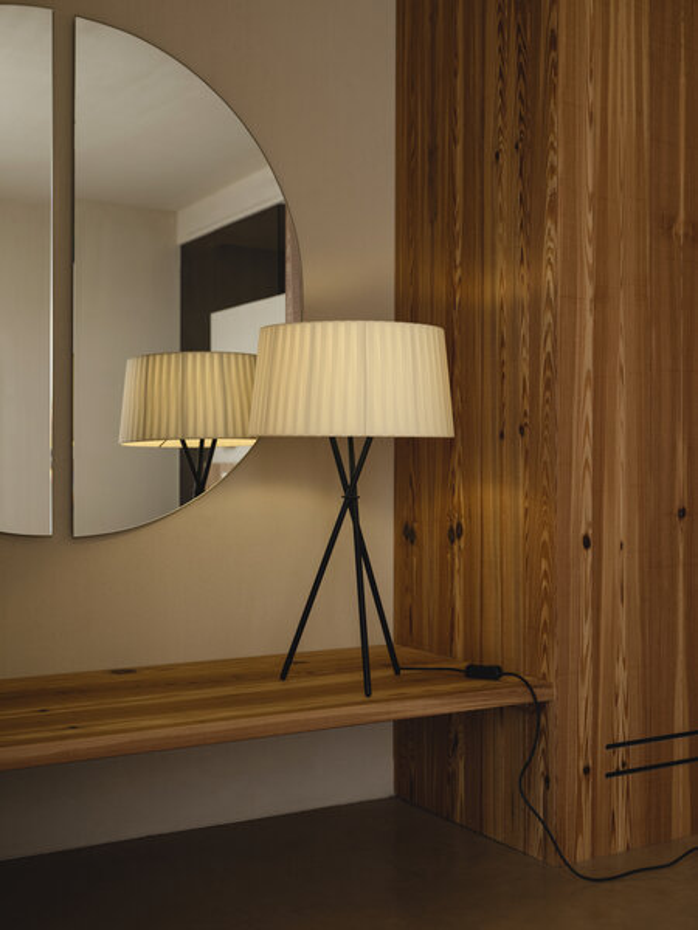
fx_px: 1156
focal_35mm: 43
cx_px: 349
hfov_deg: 33.6
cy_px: 465
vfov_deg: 43.9
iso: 640
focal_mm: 54.1
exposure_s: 1/125
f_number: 6.4
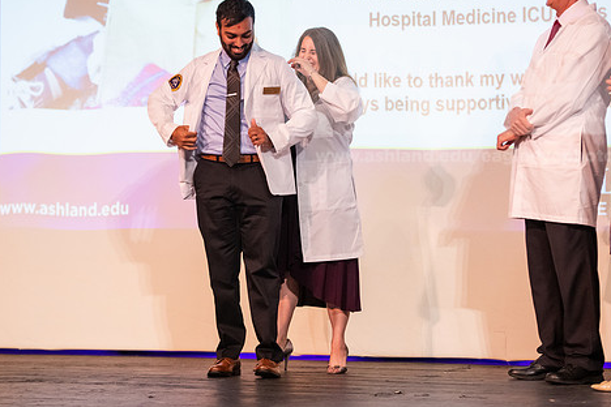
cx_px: 256
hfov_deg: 16.5
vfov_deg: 11.1
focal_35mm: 124
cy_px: 183
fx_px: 2104
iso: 4000
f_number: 3.2
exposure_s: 1/200
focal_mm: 100
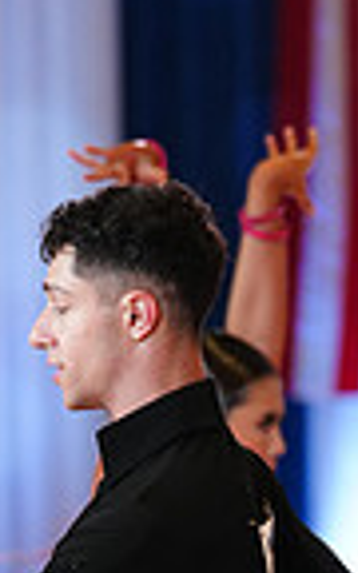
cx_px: 30
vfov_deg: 4.7
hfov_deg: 3.0
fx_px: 6916
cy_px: 971
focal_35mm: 443
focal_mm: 108
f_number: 2.8
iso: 1600
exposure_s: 1/400
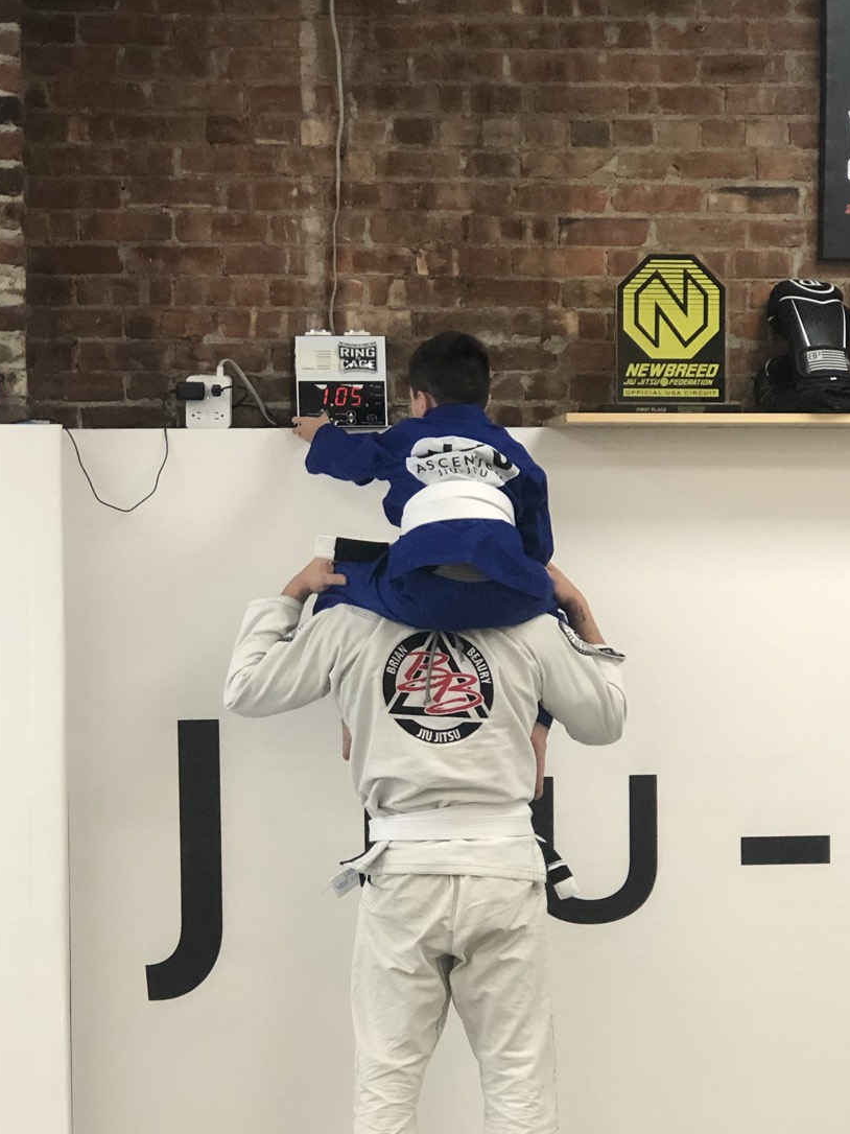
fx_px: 2751
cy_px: 683
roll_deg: +0.9
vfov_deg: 23.3
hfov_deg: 17.5
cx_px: 335
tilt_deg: -2.6
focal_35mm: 84
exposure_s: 1/120
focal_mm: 6.6
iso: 400
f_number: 2.8
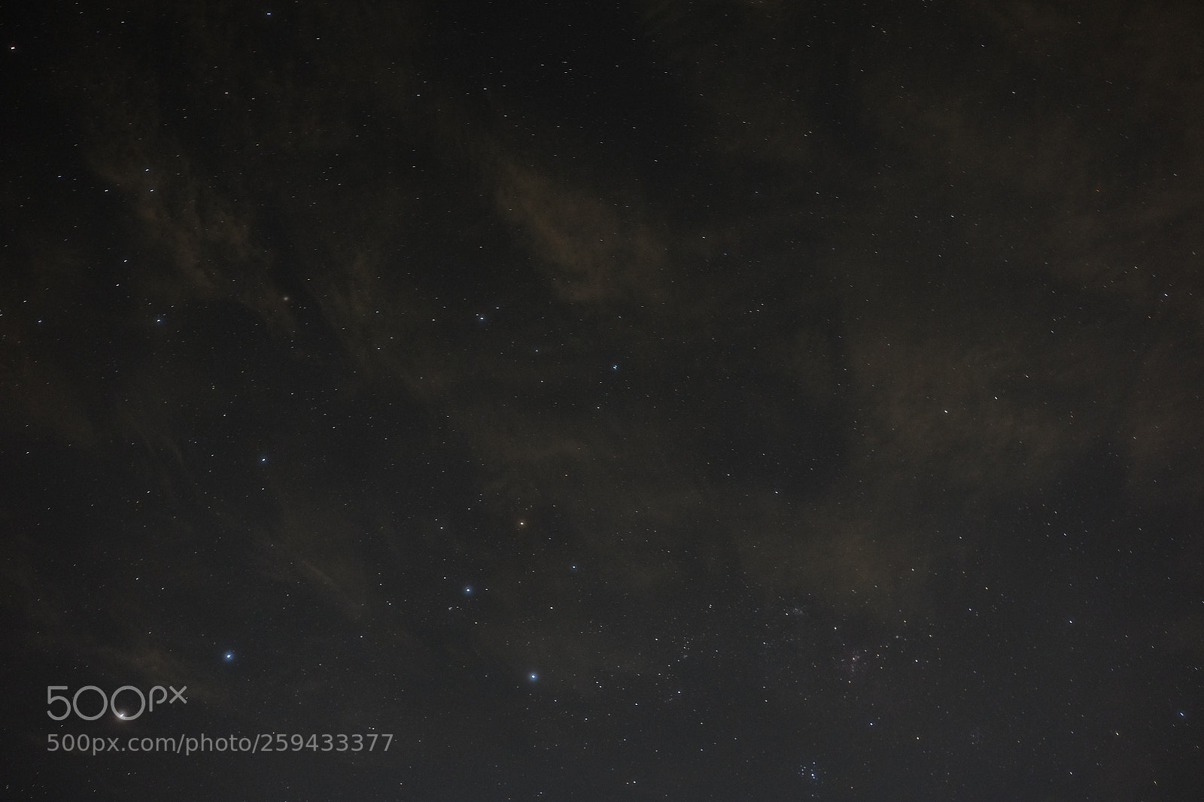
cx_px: 602
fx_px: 1371
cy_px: 401
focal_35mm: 41
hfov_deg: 47.4
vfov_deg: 32.6
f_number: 4
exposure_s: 30
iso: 800
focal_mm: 27
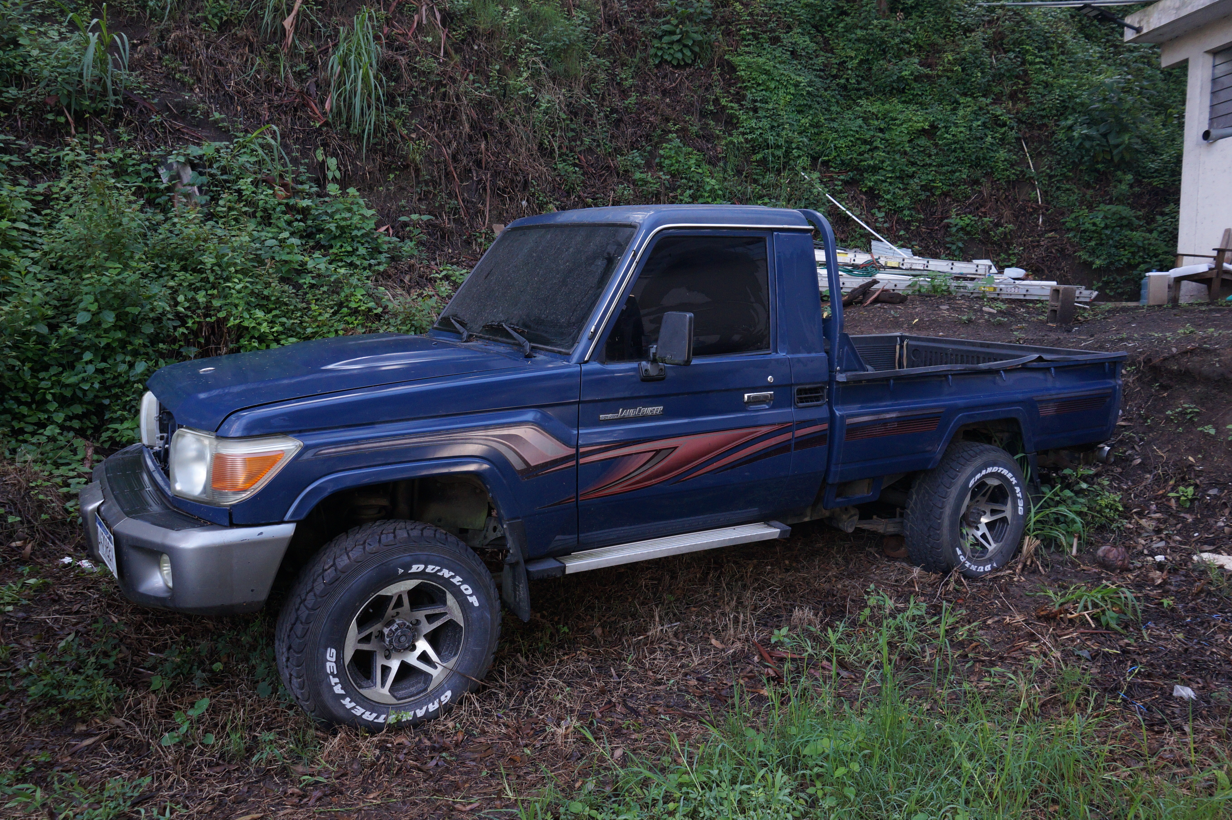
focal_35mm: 27
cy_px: 410
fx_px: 924
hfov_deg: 67.4
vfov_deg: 47.9
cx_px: 616
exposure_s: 1/100
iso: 800
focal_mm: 18
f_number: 8
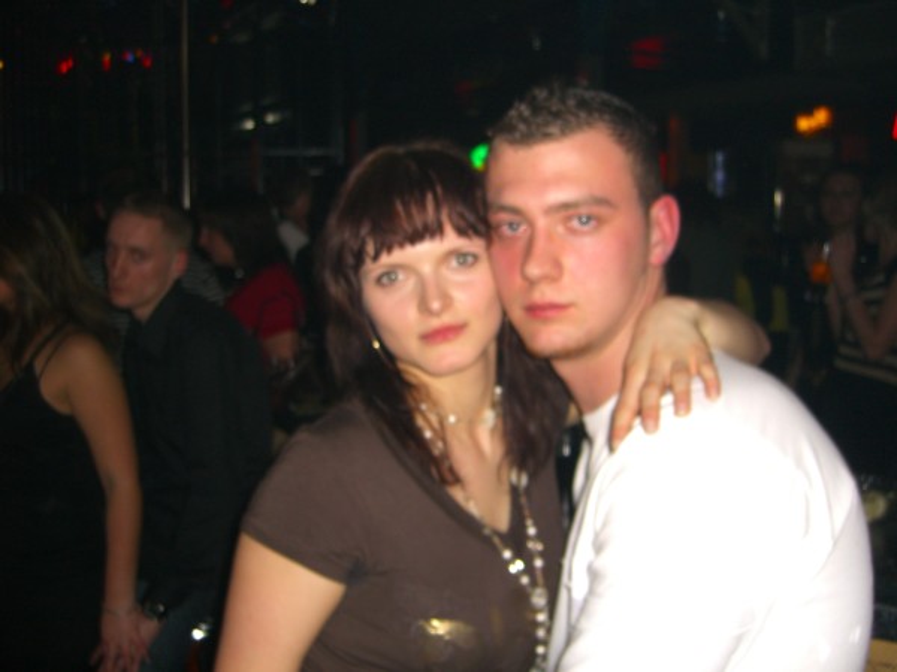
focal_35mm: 38
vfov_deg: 37.7
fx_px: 985
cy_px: 336
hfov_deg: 49.0
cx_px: 448
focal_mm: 7.9
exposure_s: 1/60
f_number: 2.8
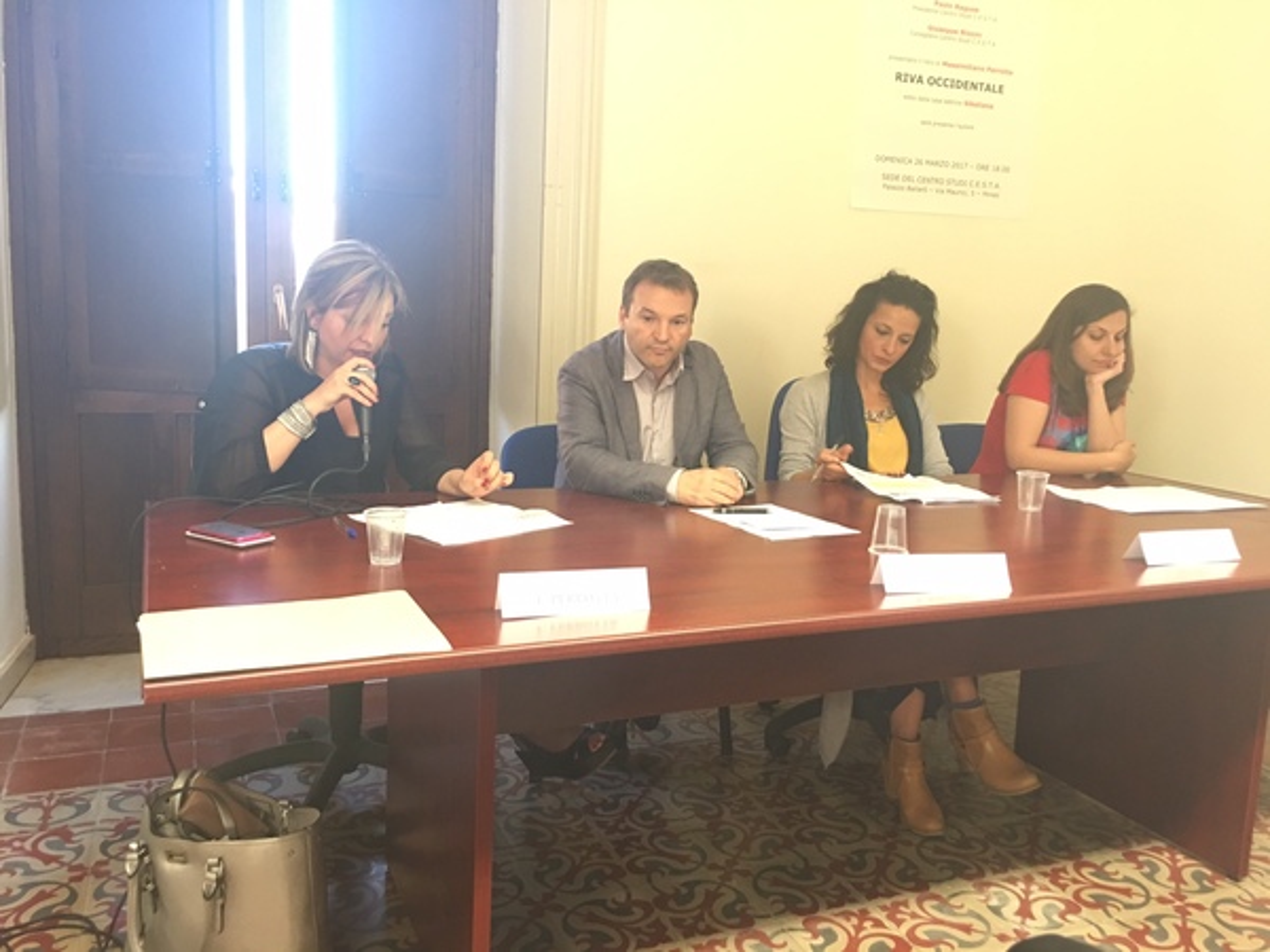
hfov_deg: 61.7
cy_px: 476
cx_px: 635
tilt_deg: -7.2
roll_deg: -3.0
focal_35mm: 29
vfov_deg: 48.2
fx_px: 1064
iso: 100
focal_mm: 4.15
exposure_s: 1/17
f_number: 2.2
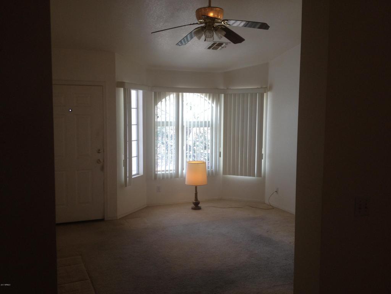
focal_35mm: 35
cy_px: 147
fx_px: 395
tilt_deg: -7.4
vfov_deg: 40.7
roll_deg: -2.7
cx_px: 196
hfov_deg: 52.6
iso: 80
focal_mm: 4.28
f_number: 2.4
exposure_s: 1/120
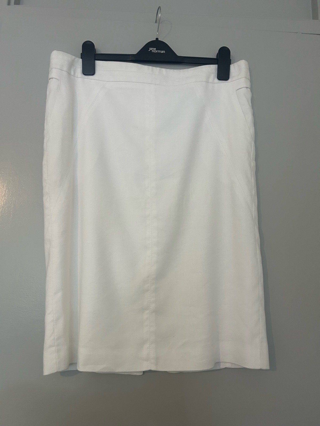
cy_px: 213
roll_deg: -2.0
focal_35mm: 26
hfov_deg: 53.1
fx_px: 320
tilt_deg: +8.7
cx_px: 160
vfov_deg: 67.3
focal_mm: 5.7
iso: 200
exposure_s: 1/60
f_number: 1.5
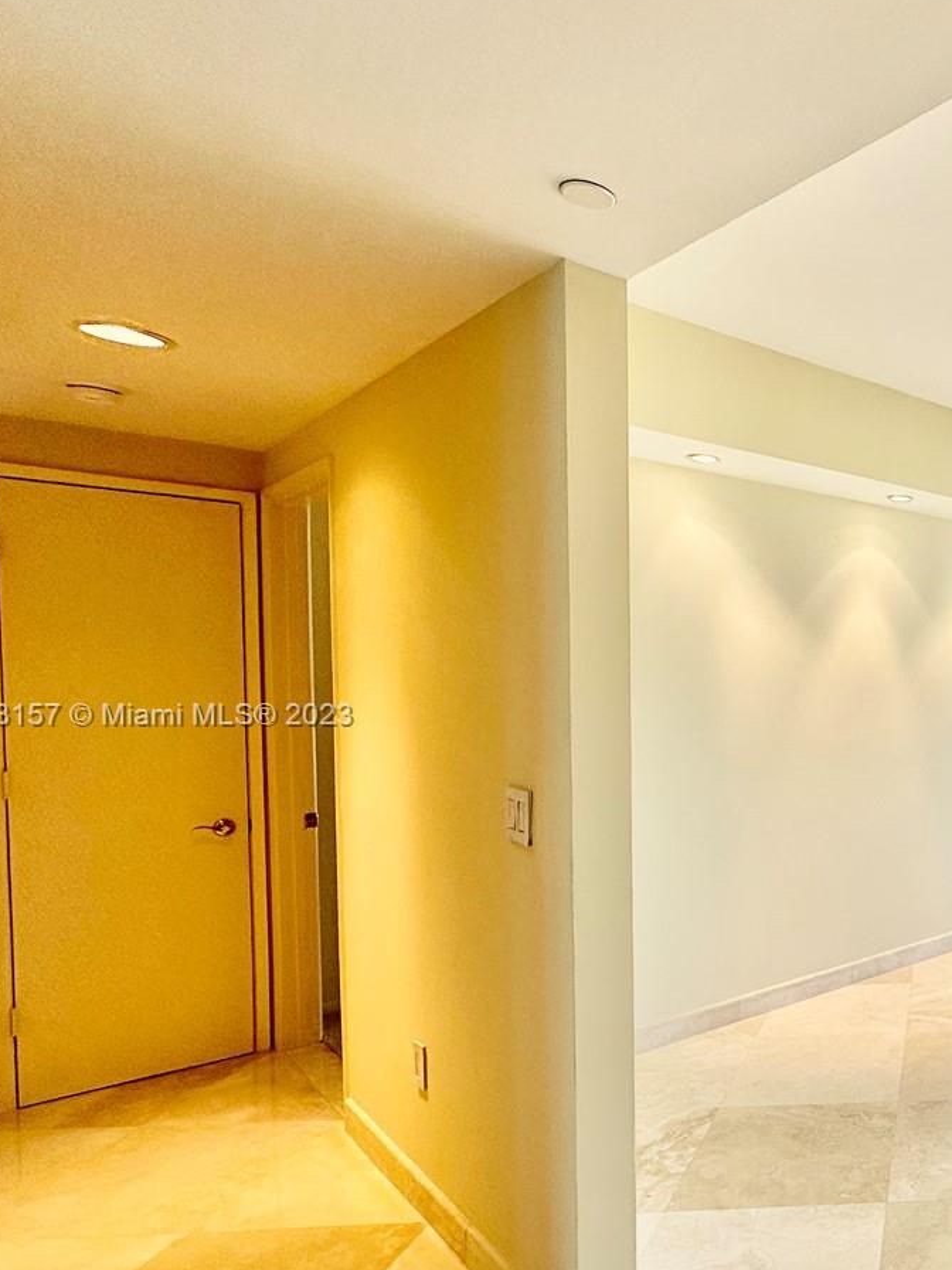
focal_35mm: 25
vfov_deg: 69.1
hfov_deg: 43.4
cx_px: 1033
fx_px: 917
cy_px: 717
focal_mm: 2.22
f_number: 2.2
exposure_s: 1/137
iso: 40
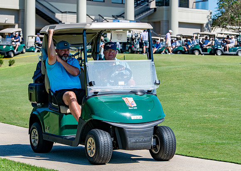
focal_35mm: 151
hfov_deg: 13.3
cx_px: 125
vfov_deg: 9.5
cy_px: 64
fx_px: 1030
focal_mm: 112
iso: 125
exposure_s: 1/640
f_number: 5
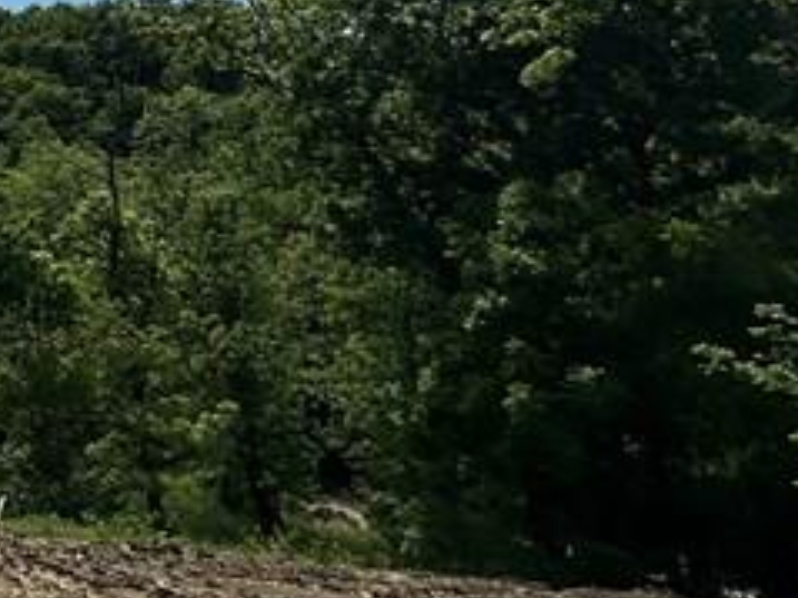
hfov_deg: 21.7
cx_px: -611
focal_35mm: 60
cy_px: -100
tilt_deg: +12.5
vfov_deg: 22.6
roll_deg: -4.1
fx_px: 1382
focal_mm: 2.22
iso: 50
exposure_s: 1/6897
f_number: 2.2
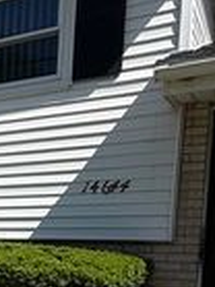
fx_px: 556
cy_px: 286
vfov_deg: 27.4
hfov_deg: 16.8
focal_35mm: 67
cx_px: -205
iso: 50
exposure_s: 1/2320
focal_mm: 2.22
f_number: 2.2
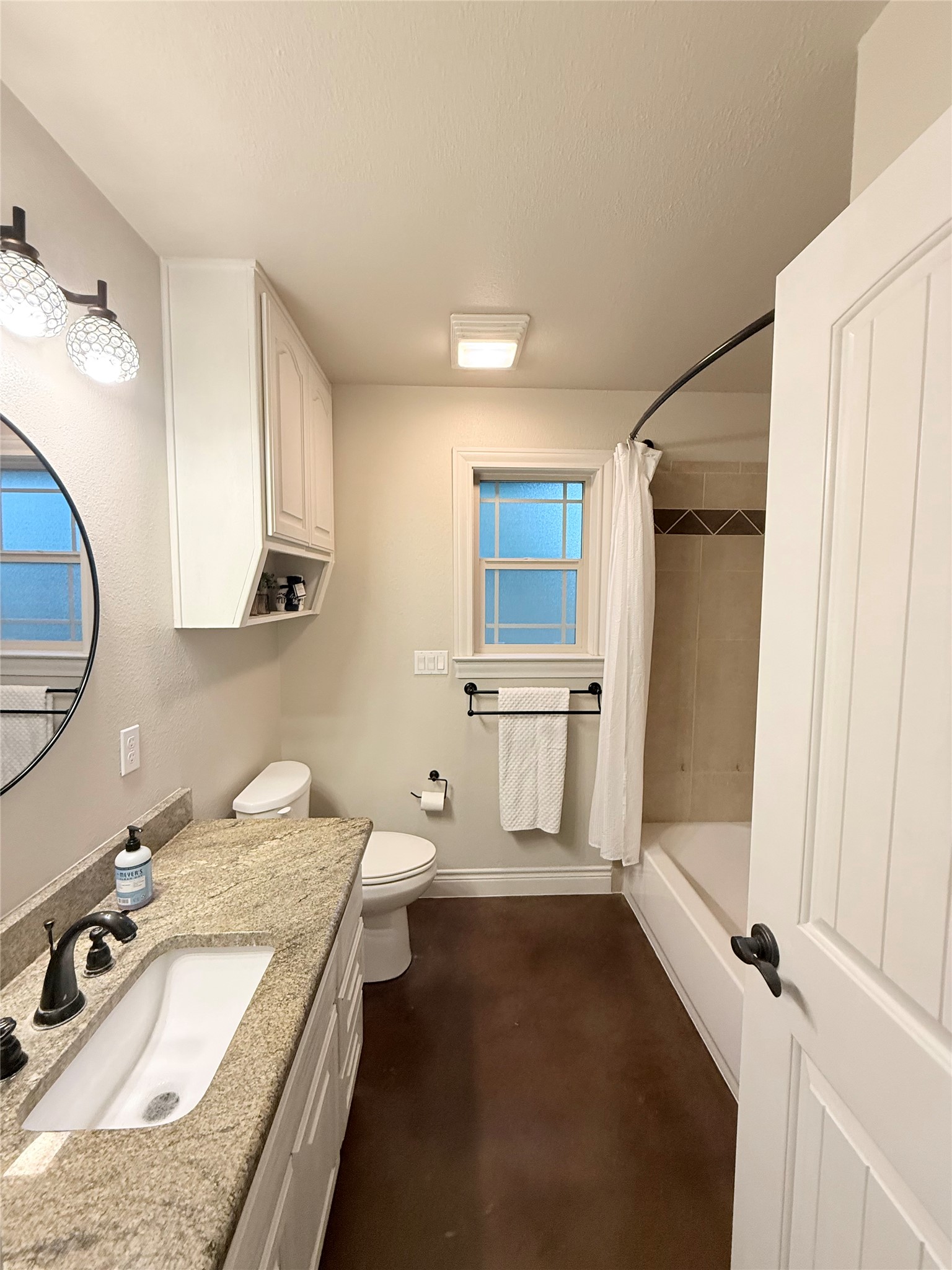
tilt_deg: -4.9
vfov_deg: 102.1
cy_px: 635
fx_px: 513
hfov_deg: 85.7
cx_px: 476
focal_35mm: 14
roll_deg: -0.2
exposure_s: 1/60
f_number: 2.2
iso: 250
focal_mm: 2.22
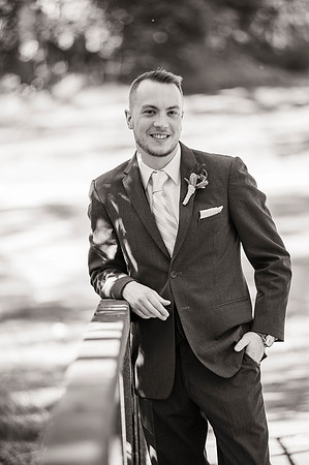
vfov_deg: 13.3
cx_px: 154
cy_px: 232
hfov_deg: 8.8
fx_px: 2000
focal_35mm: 155
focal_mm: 155
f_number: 3.2
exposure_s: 1/160
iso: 160
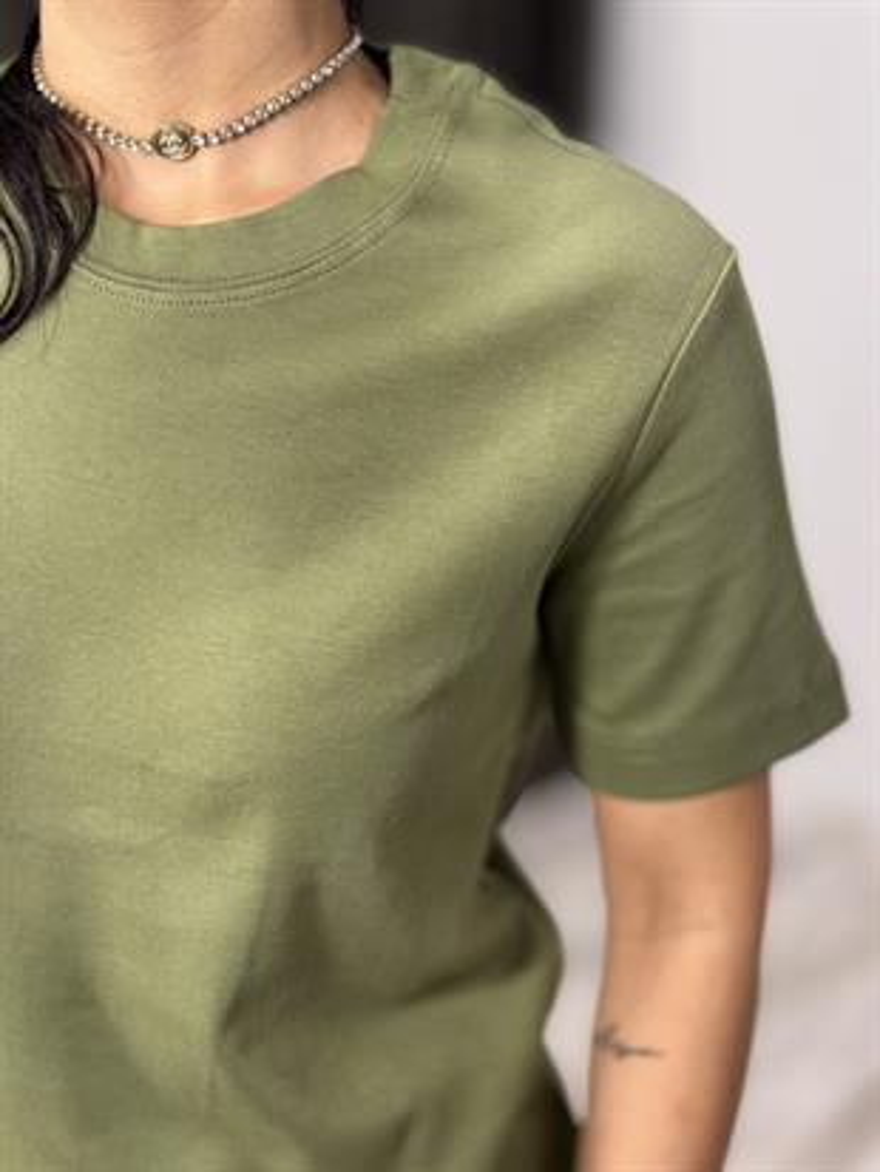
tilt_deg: -22.7
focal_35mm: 48
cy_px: 586
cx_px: 440
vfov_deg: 39.6
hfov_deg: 30.3
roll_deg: +0.0
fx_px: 1626
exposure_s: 1/100
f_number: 1.78
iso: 160
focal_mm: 6.86
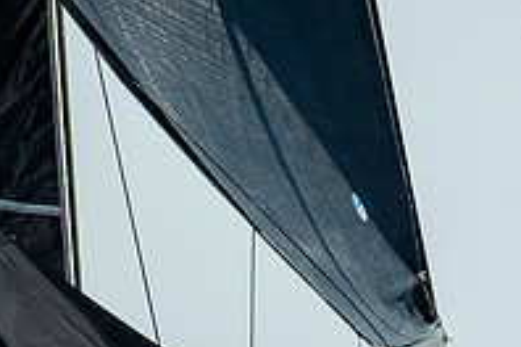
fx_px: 25397
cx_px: 484
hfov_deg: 1.2
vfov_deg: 0.8
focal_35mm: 1755
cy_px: 463
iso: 400
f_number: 5
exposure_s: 1/2500
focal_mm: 600
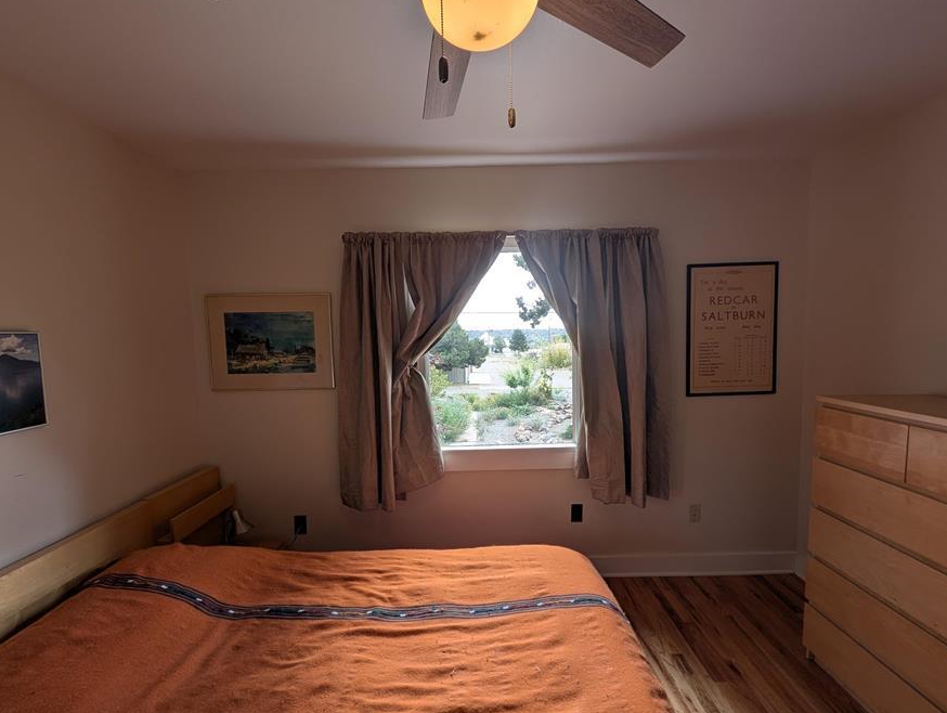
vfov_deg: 85.8
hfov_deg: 102.0
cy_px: 368
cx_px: 476
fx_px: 384
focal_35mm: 14
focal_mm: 2.23
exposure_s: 1/267
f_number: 1.95
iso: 49
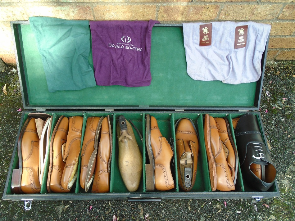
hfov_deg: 67.3
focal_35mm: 26
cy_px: 110
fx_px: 222
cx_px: 148
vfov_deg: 53.0
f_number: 3.2
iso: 100
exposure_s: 1/80
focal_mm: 4.6
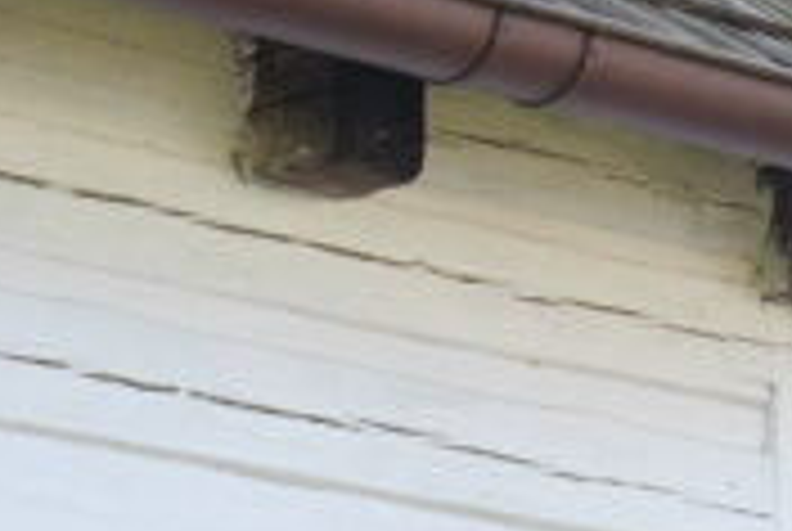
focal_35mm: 308
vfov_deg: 4.4
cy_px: -398
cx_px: 1404
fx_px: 6787
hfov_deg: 6.5
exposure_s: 1/480
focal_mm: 35
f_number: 3.6
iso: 320
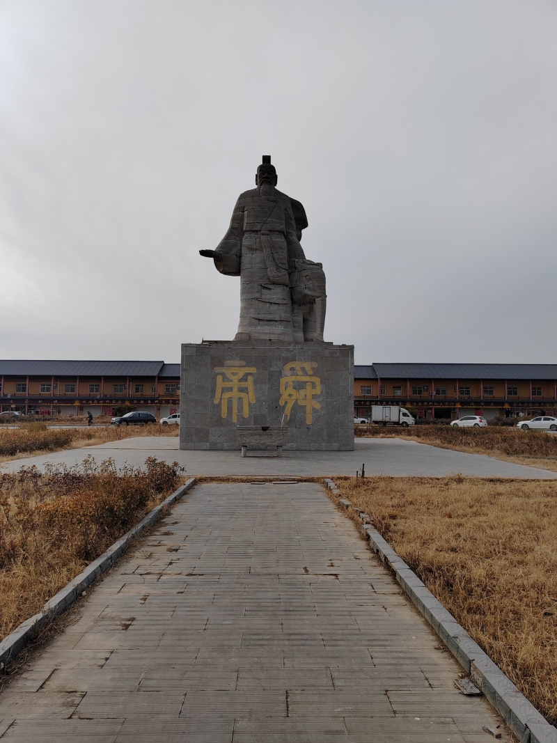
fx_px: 579
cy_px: 372
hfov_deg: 51.3
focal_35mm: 27
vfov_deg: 65.3
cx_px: 278
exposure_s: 1/900
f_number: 1.8
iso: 100
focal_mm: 6.14
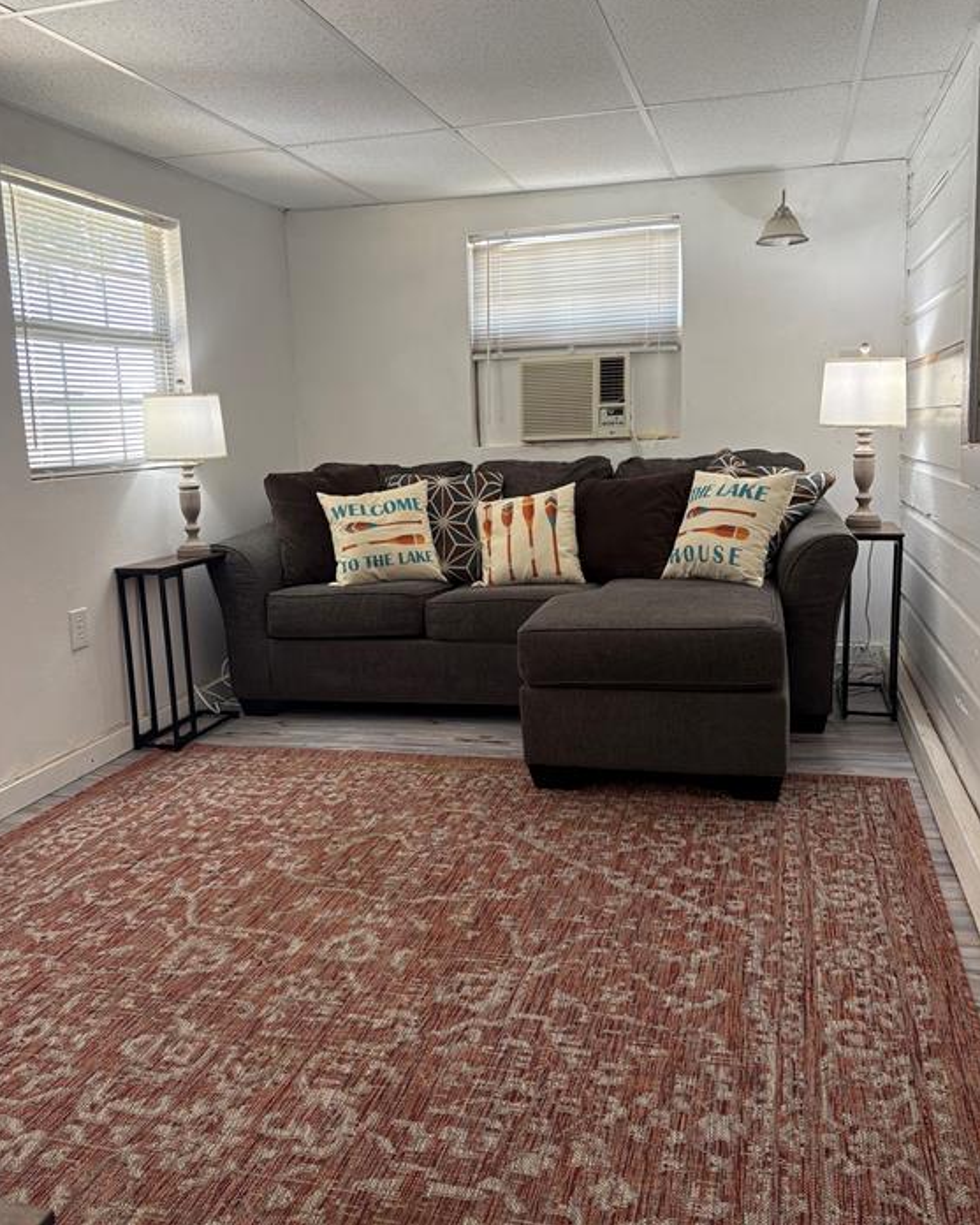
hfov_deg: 51.5
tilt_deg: -5.7
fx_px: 1015
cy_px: 551
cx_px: 489
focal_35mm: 28
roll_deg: +1.7
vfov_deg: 62.1
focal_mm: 5.96
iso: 100
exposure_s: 1/60
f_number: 1.6
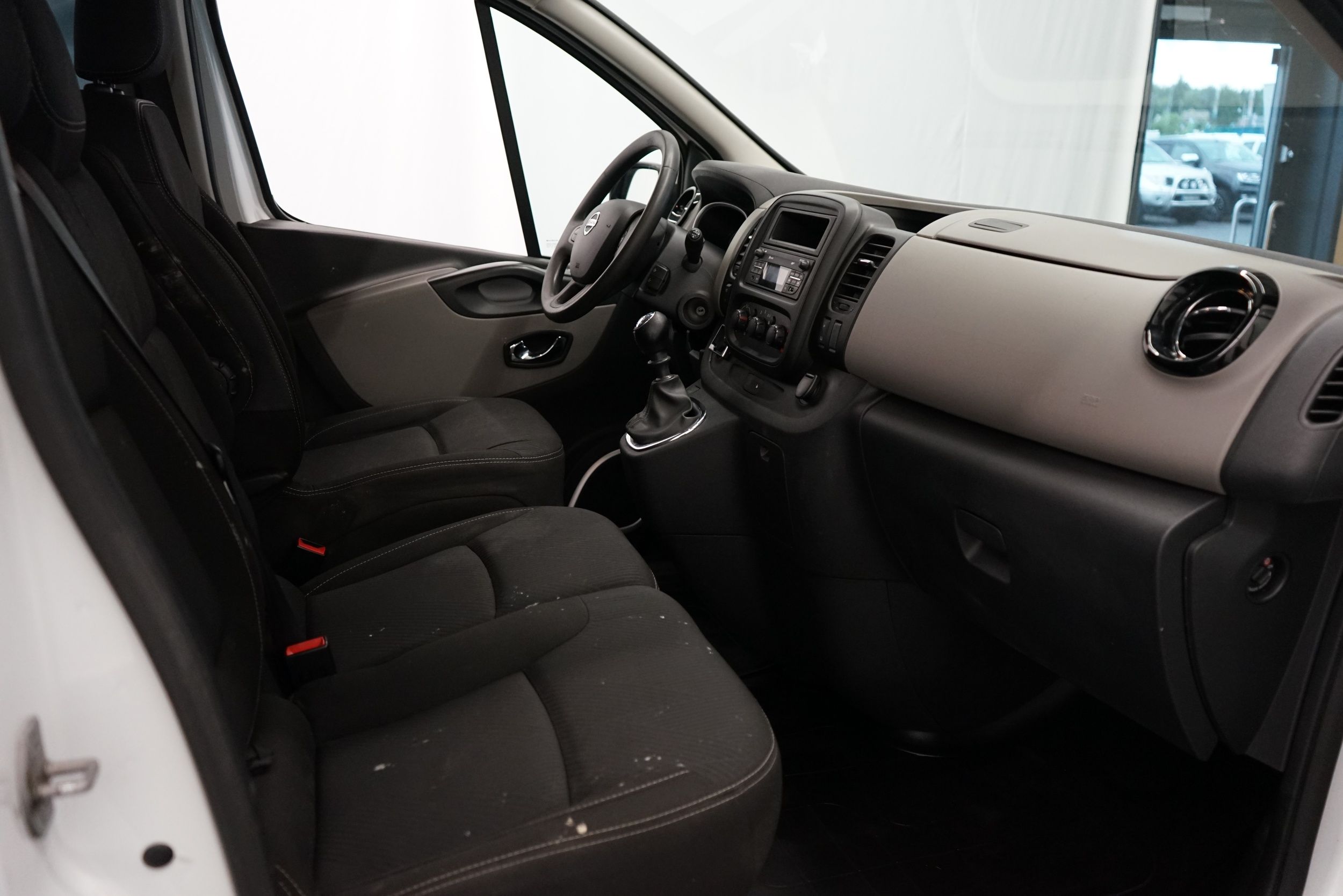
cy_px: 448
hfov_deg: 65.5
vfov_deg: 46.4
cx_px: 672
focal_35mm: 28
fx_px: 1045
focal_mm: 28
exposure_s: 1/160
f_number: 3.5
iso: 2500
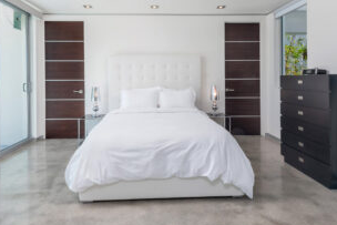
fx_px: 215
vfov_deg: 54.3
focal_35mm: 23
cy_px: 79
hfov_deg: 76.0
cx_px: 156
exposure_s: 1/125
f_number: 8
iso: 250
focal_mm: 14
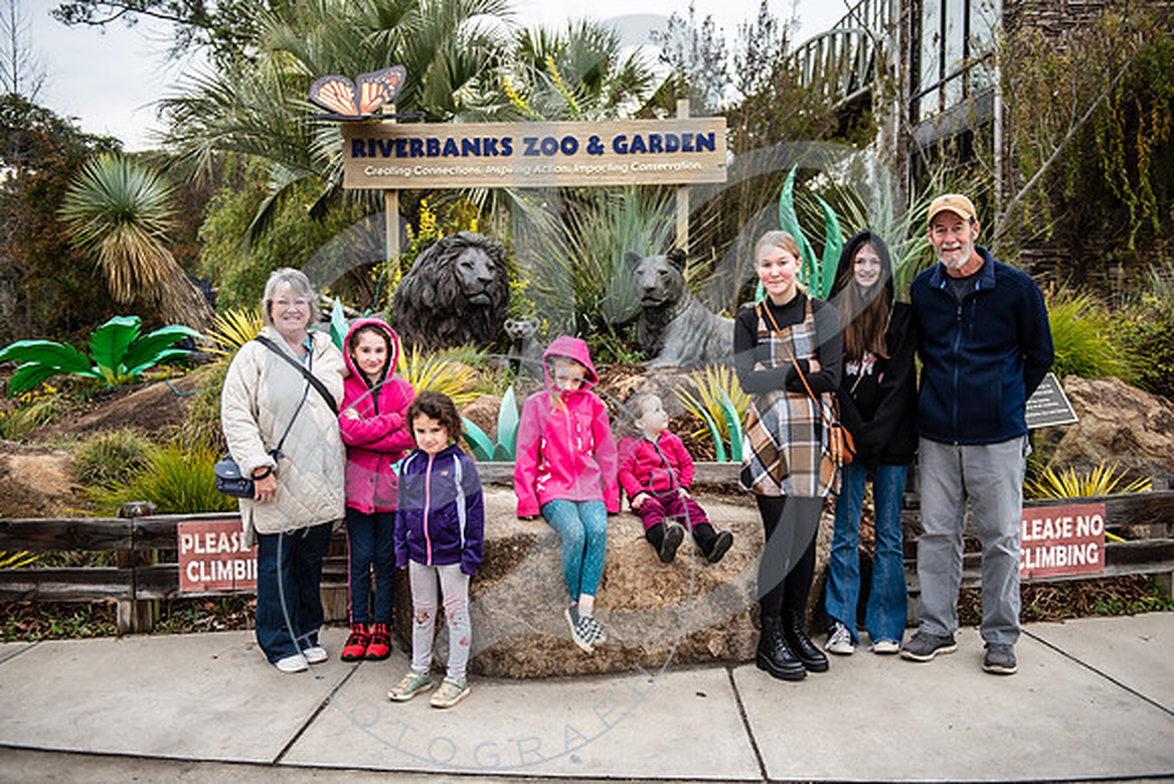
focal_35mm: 37
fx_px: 1206
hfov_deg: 51.9
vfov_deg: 36.0
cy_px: 392
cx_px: 578
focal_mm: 36
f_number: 2.8
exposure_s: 1/160
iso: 100
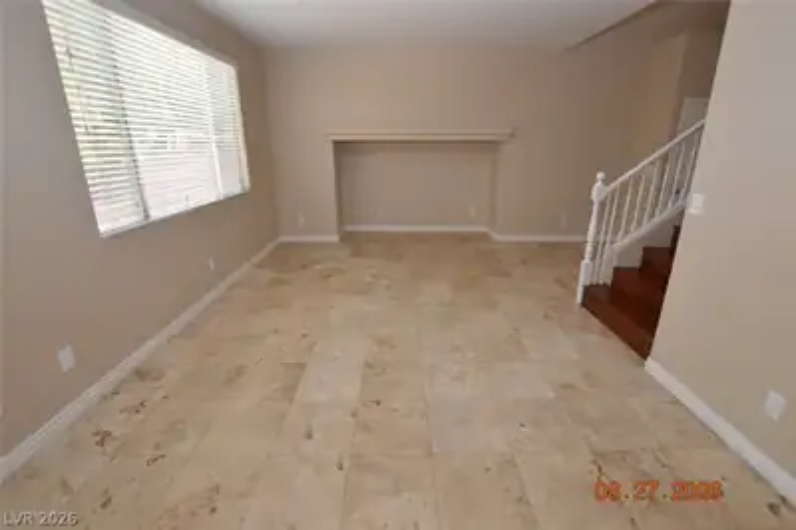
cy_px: 265
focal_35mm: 15
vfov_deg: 77.2
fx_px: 331
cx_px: 398
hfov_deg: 100.4
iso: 400
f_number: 5
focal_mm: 10
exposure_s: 1/100
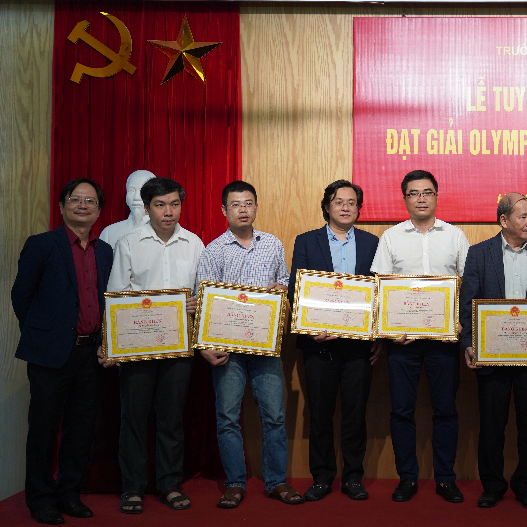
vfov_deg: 30.6
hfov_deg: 29.9
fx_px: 965
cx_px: 419
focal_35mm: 56
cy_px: 254
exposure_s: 1/160
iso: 640
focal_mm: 39
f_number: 4
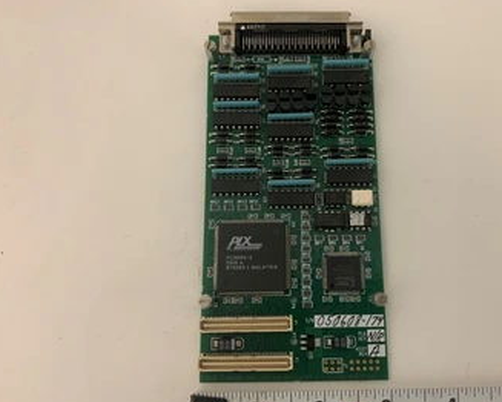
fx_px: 461
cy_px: 199
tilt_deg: -74.3
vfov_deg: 47.2
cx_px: 298
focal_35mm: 31
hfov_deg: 56.8
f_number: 1.8
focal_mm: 4.25
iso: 160
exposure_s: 1/60
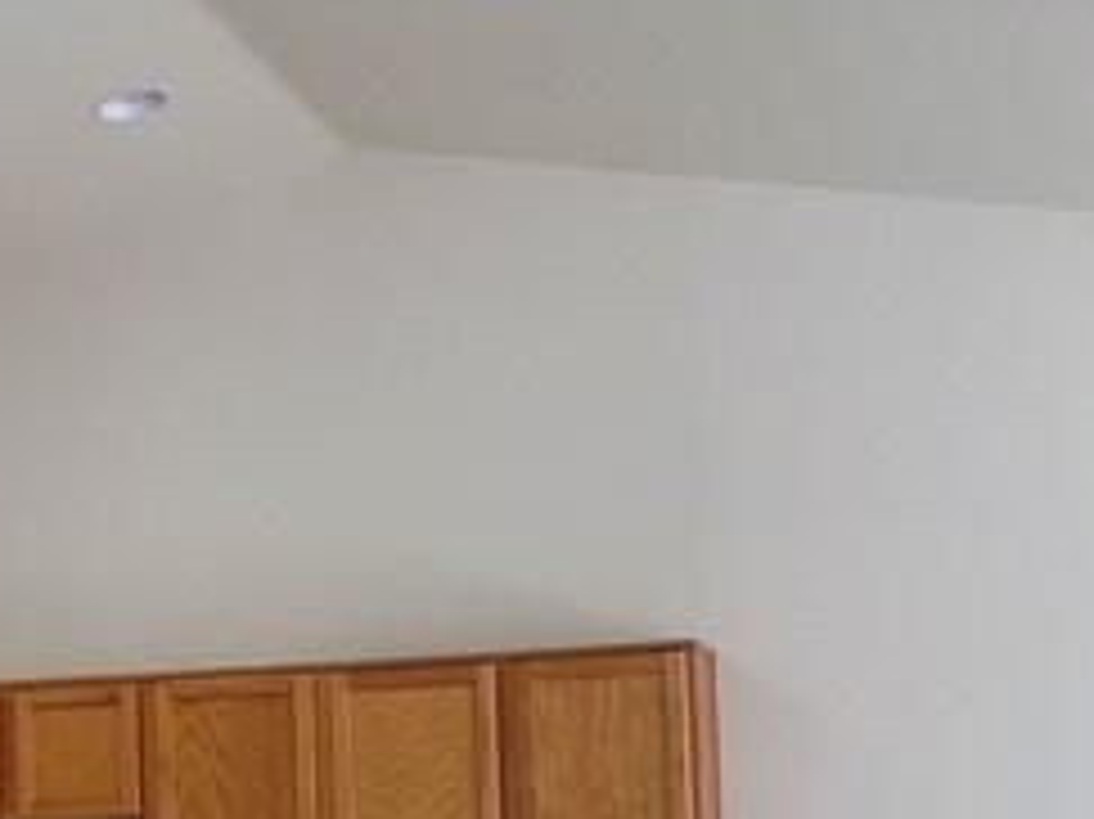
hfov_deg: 24.1
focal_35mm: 79
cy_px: 824
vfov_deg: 18.2
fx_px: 2495
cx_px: 144
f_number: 3.3
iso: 125
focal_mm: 4.1
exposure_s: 1/30
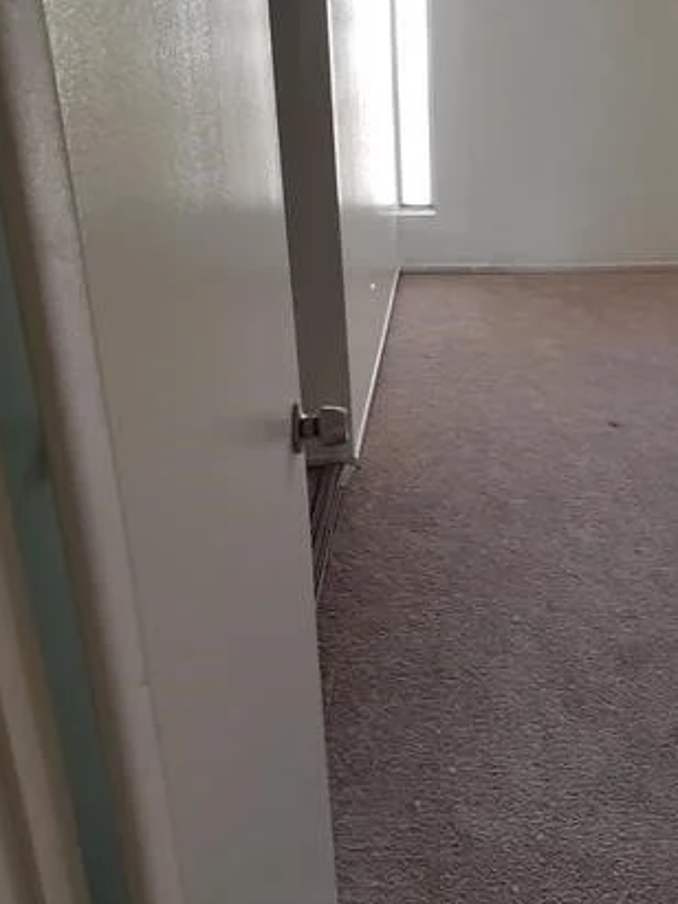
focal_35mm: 38
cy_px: 416
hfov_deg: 37.1
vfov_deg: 48.9
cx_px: 478
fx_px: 993
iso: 250
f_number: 2.4
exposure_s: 1/60
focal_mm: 4.3
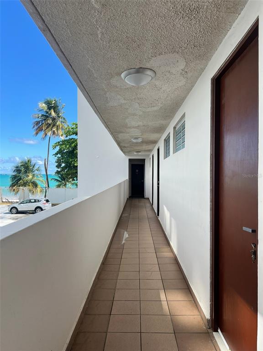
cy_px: 176
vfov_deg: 67.3
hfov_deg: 53.1
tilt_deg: +0.3
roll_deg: +0.1
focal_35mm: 26
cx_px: 132
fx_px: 263
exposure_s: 1/1597
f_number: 1.5
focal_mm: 5.7
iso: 50
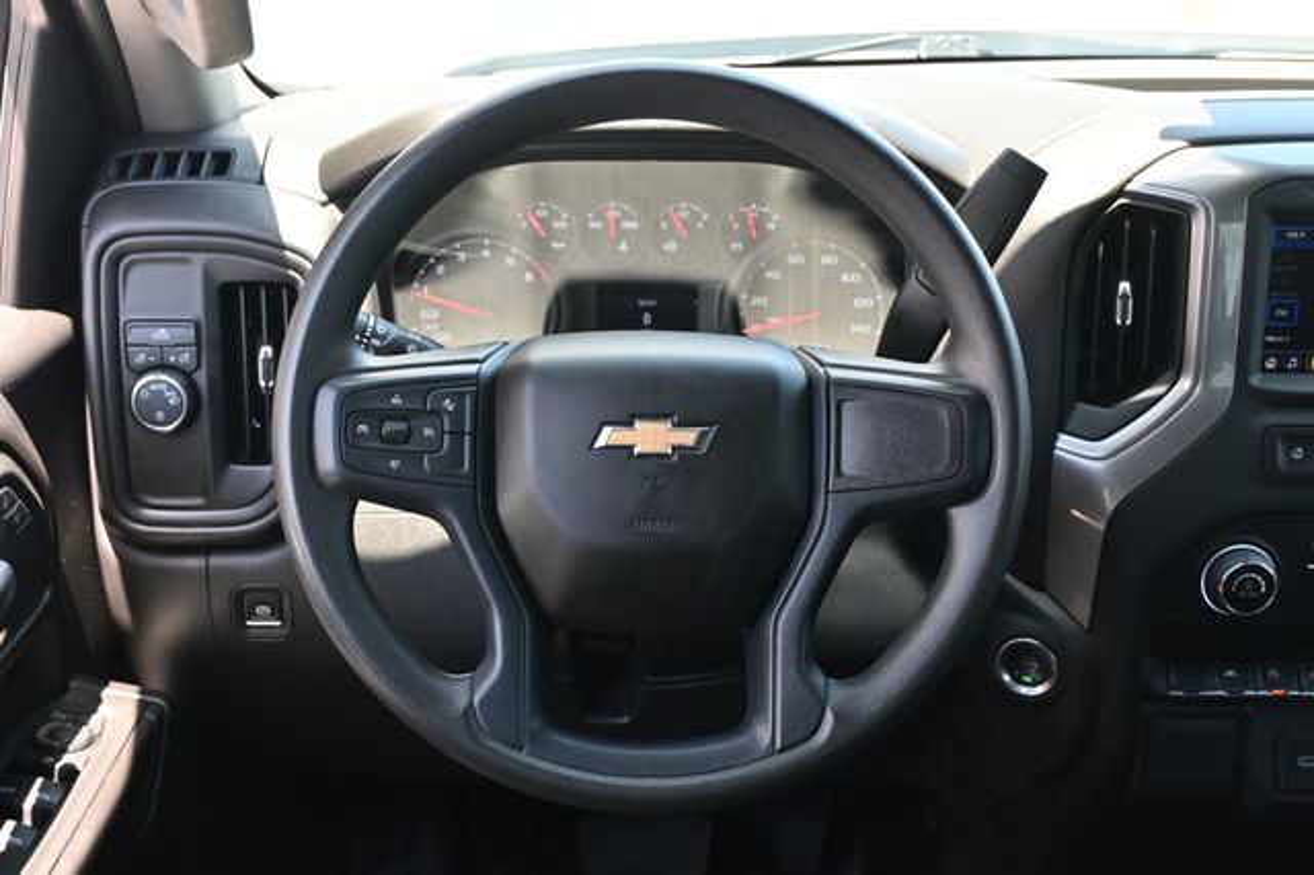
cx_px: 657
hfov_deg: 49.6
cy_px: 438
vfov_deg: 34.2
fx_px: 1423
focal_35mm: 39
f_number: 4.5
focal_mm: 26
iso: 560
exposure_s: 1/125
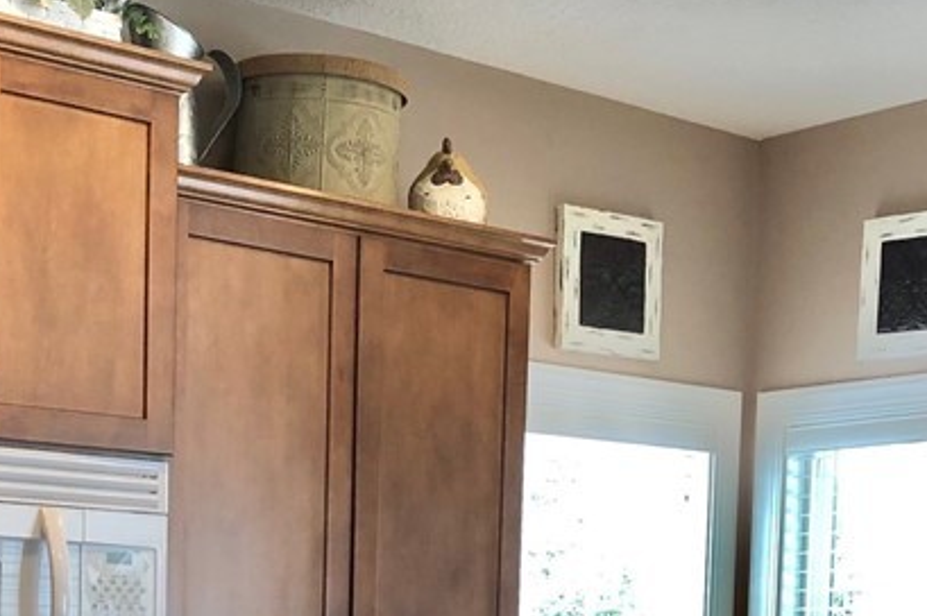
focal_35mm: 73
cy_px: 768
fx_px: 1878
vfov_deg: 17.6
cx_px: 437
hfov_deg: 27.7
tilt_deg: -4.4
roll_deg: -1.5
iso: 25
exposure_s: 1/30
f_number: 1.8
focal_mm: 3.99
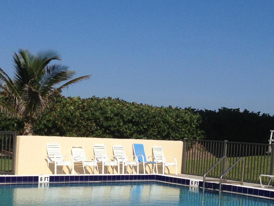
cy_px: 154
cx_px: 85
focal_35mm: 80
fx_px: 633
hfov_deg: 24.3
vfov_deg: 18.3
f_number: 2.4
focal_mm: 4.28
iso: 50
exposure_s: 1/3953
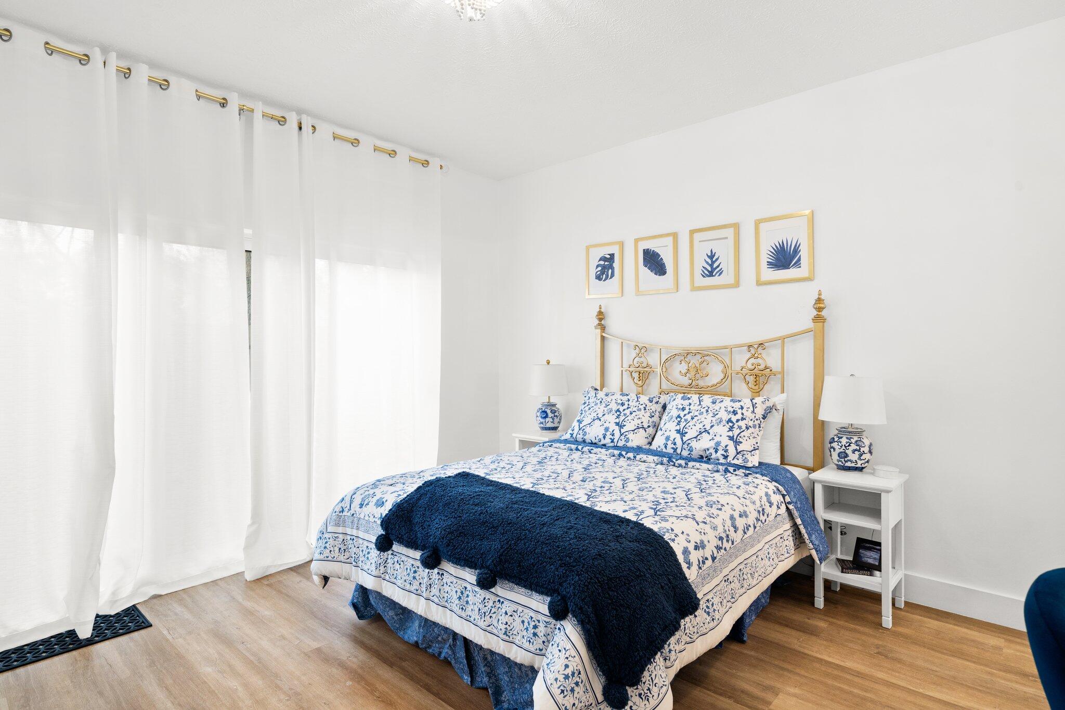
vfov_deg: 67.4
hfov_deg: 90.0
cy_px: 355
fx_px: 532
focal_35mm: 18
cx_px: 532
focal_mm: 18
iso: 500
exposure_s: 1/2
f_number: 8
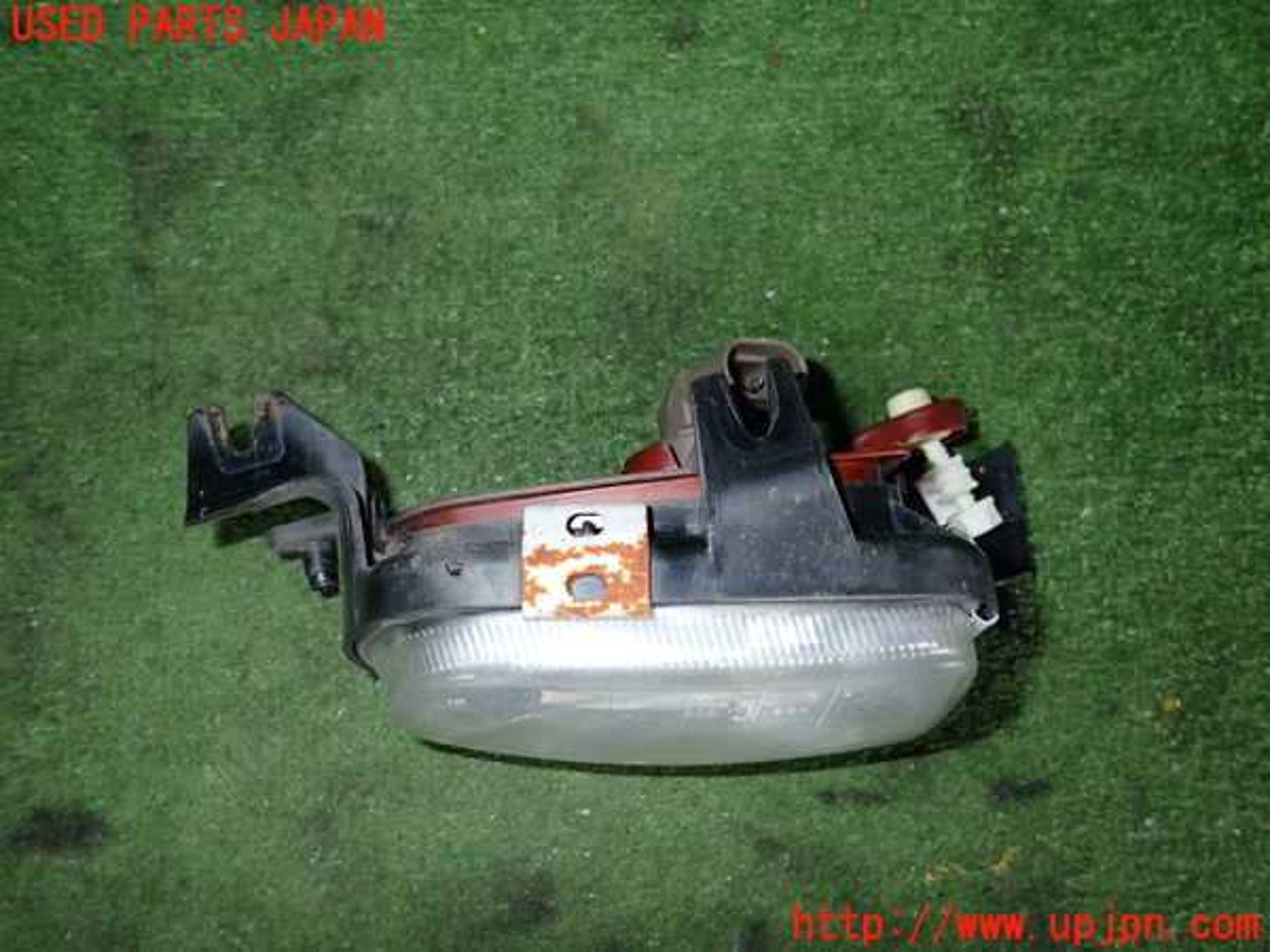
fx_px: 917
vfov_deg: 54.9
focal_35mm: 25
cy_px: 476
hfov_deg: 69.4
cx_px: 635
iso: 200
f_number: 5.6
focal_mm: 4.5
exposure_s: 1/30
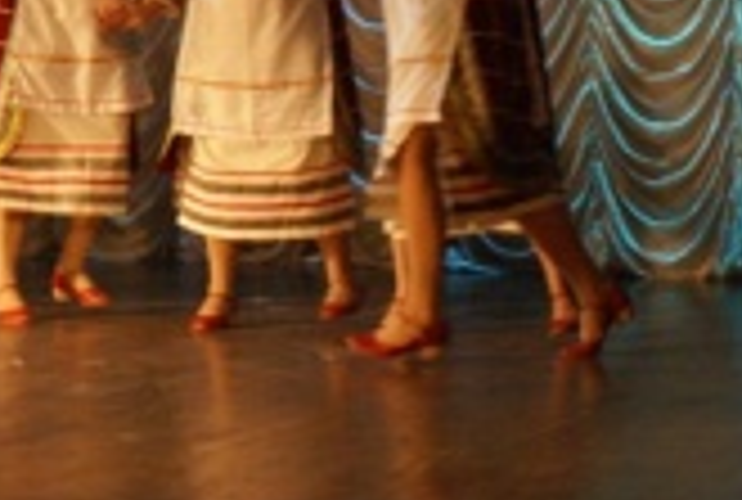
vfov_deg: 11.5
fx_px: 2439
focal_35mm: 118
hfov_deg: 16.8
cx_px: -72
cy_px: -20
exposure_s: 1/60
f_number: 4.5
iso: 800
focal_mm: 26
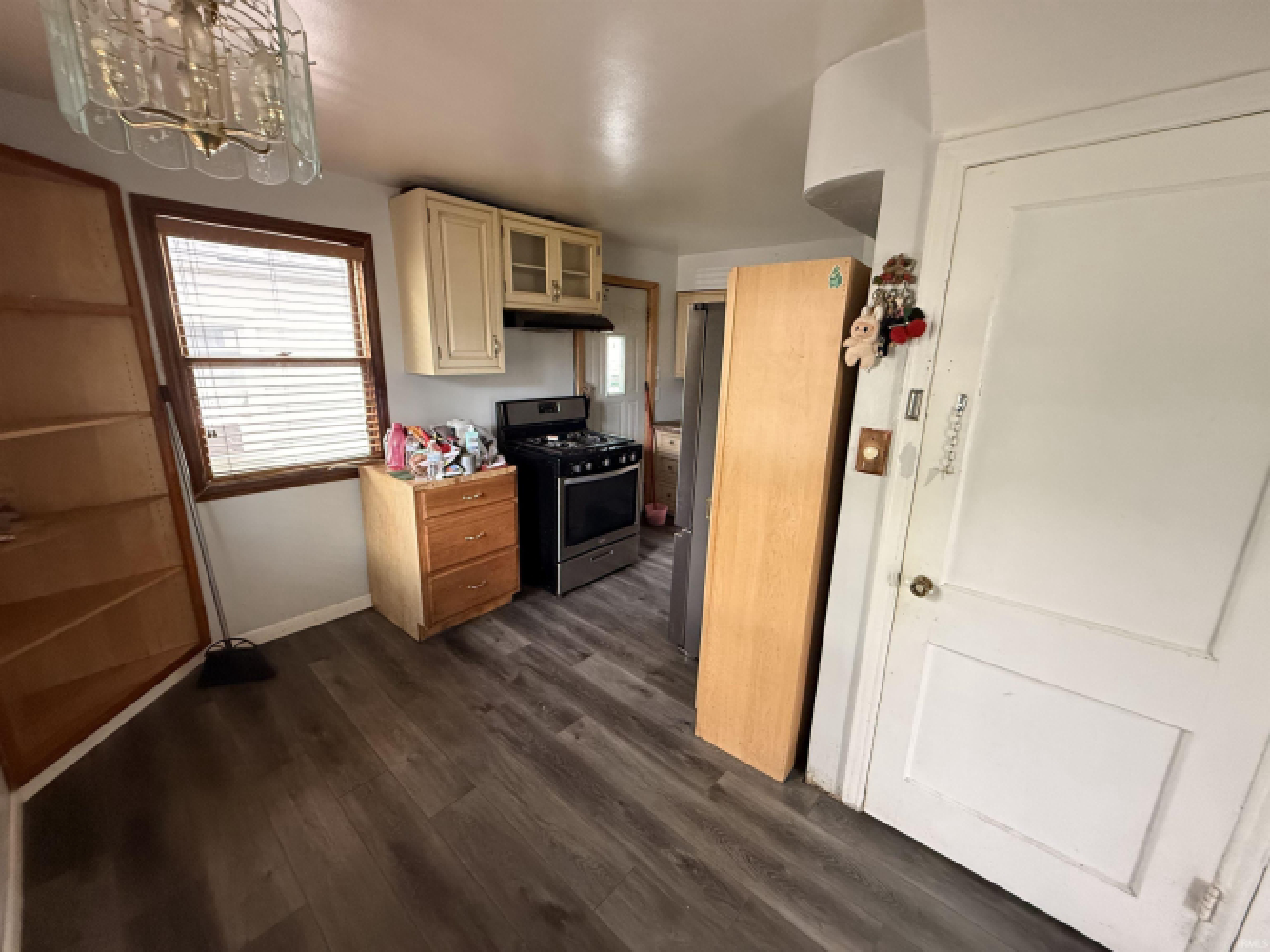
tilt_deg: -13.2
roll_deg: -1.7
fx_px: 514
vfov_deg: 85.7
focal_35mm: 14
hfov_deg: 102.1
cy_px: 476
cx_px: 635
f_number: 2.2
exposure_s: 1/60
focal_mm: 2.22
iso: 640
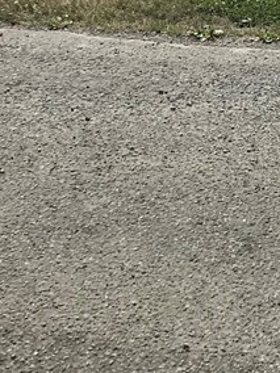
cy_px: -284
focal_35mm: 101
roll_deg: -1.0
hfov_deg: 14.4
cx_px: 280
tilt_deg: -1.7
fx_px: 1089
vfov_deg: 16.5
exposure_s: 1/3096
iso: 20
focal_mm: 3.99
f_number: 1.8
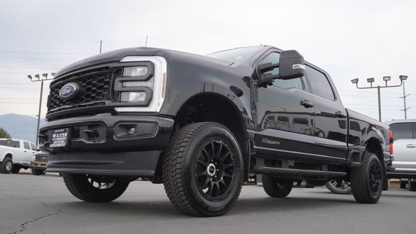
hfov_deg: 56.6
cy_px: 126
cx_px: 208
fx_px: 386
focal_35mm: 35
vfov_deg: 33.7
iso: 100
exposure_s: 1/160
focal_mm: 22
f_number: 6.3
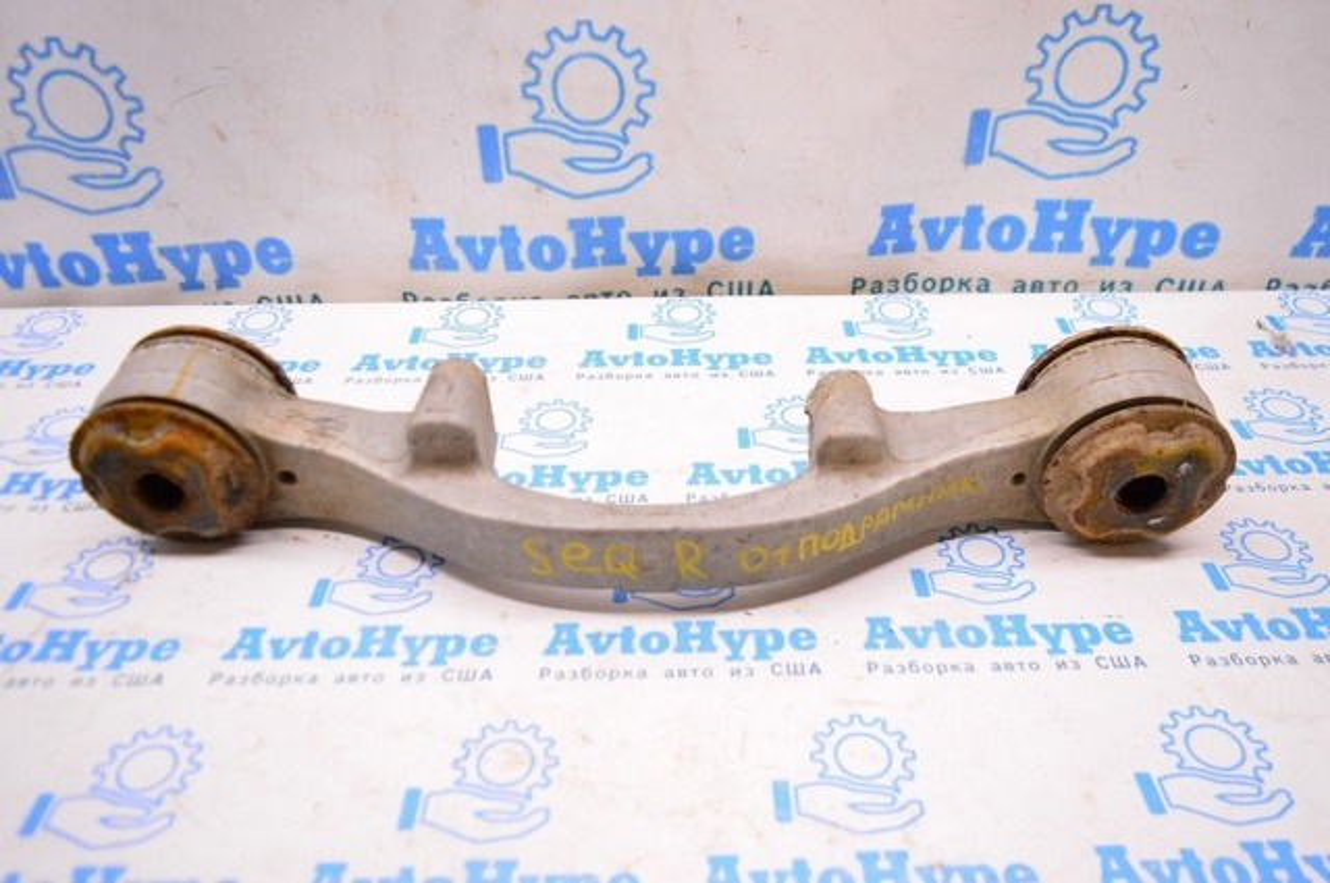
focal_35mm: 27
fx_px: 996
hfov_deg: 67.4
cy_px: 442
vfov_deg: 47.8
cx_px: 665
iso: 3200
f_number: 3.5
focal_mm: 18
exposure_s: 1/320
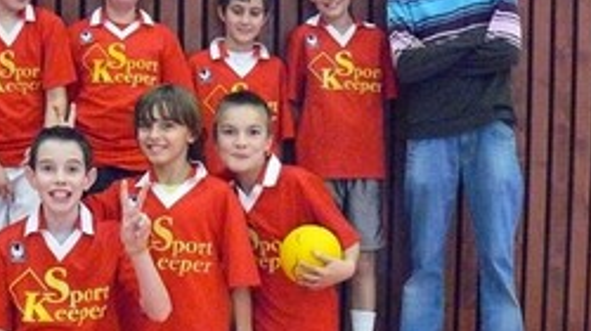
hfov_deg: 31.3
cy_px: 188
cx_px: 139
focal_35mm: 66
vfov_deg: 18.2
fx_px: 1033
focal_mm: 6
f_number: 2.8
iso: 1250
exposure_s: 1/125
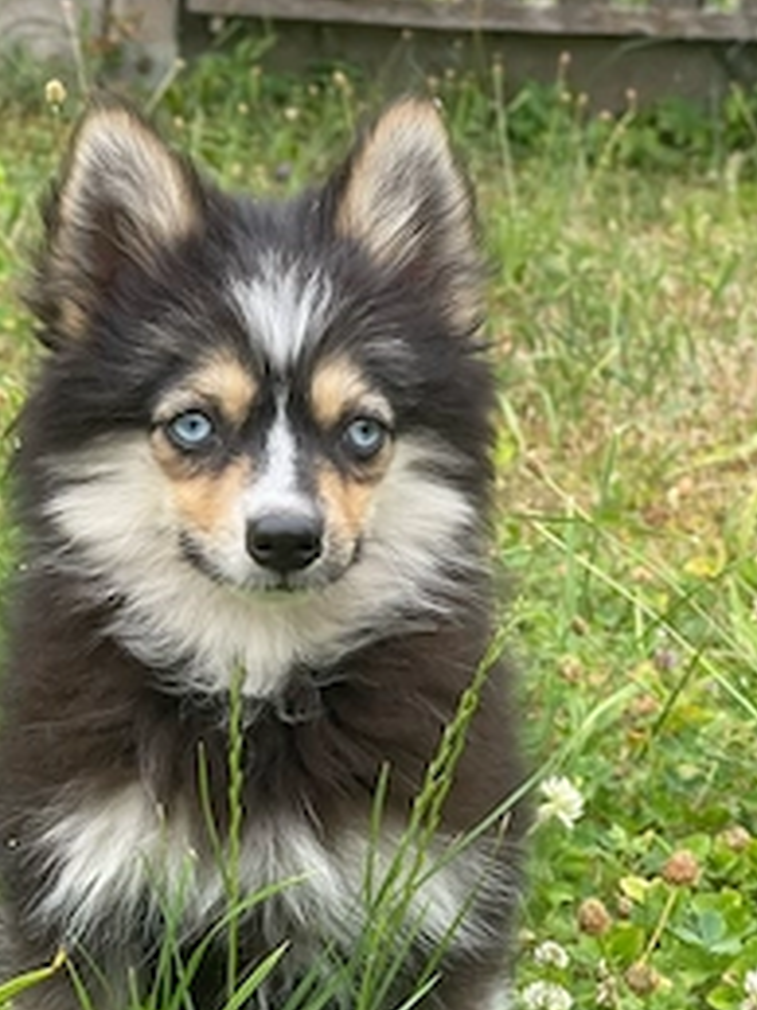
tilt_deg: -16.5
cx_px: 269
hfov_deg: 14.9
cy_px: 659
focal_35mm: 99
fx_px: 2889
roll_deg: -4.2
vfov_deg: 19.8
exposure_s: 1/99
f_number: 2.2
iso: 25
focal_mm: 7.5
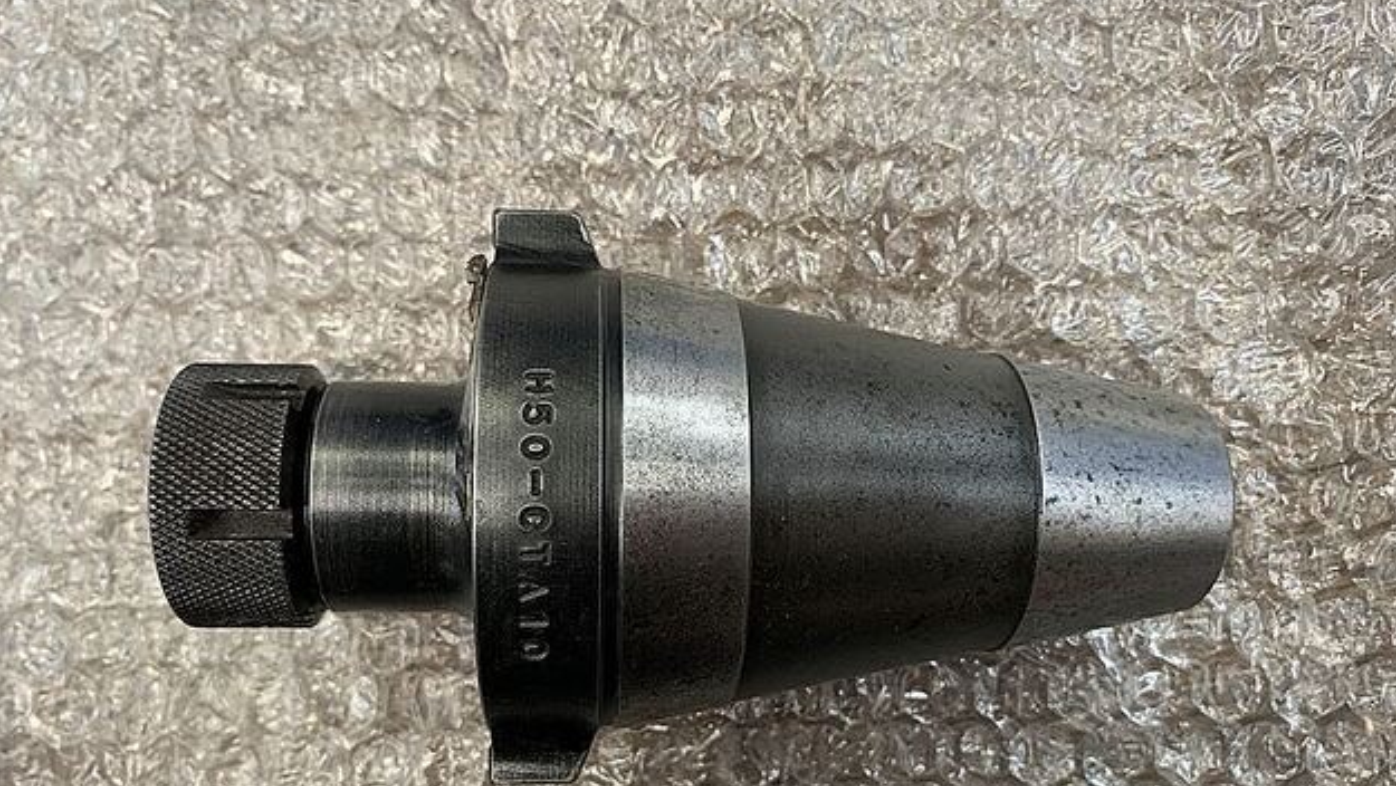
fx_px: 1074
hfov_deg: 66.0
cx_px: 692
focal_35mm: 29
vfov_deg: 39.8
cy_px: 518
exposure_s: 1/60
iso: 160
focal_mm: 4.25
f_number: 1.8
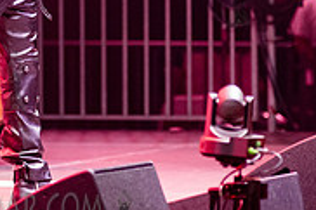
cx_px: 14
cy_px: -88
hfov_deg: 4.2
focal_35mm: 495
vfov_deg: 2.8
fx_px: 4341
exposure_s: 1/200
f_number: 4
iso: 5000
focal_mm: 155
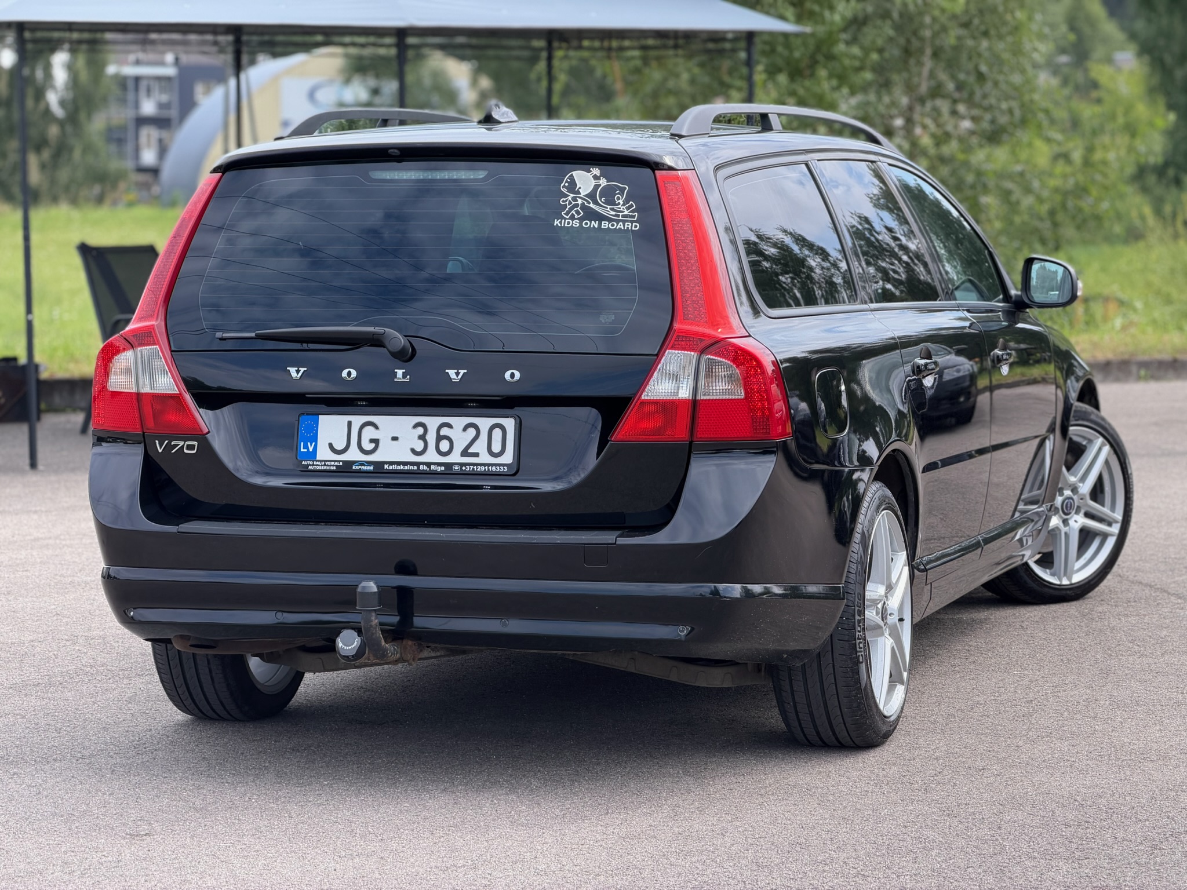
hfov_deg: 19.6
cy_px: 445
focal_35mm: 100
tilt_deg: -4.9
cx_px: 594
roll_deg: -0.2
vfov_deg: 14.8
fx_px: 3429
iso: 50
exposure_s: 1/458
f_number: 2.8
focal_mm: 16.89
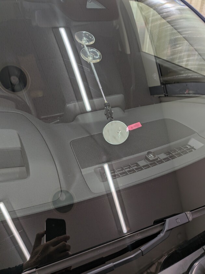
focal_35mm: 24
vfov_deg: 71.6
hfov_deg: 56.8
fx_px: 190
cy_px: 137
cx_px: 102
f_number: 1.7
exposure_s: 1/166
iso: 34
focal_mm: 4.53
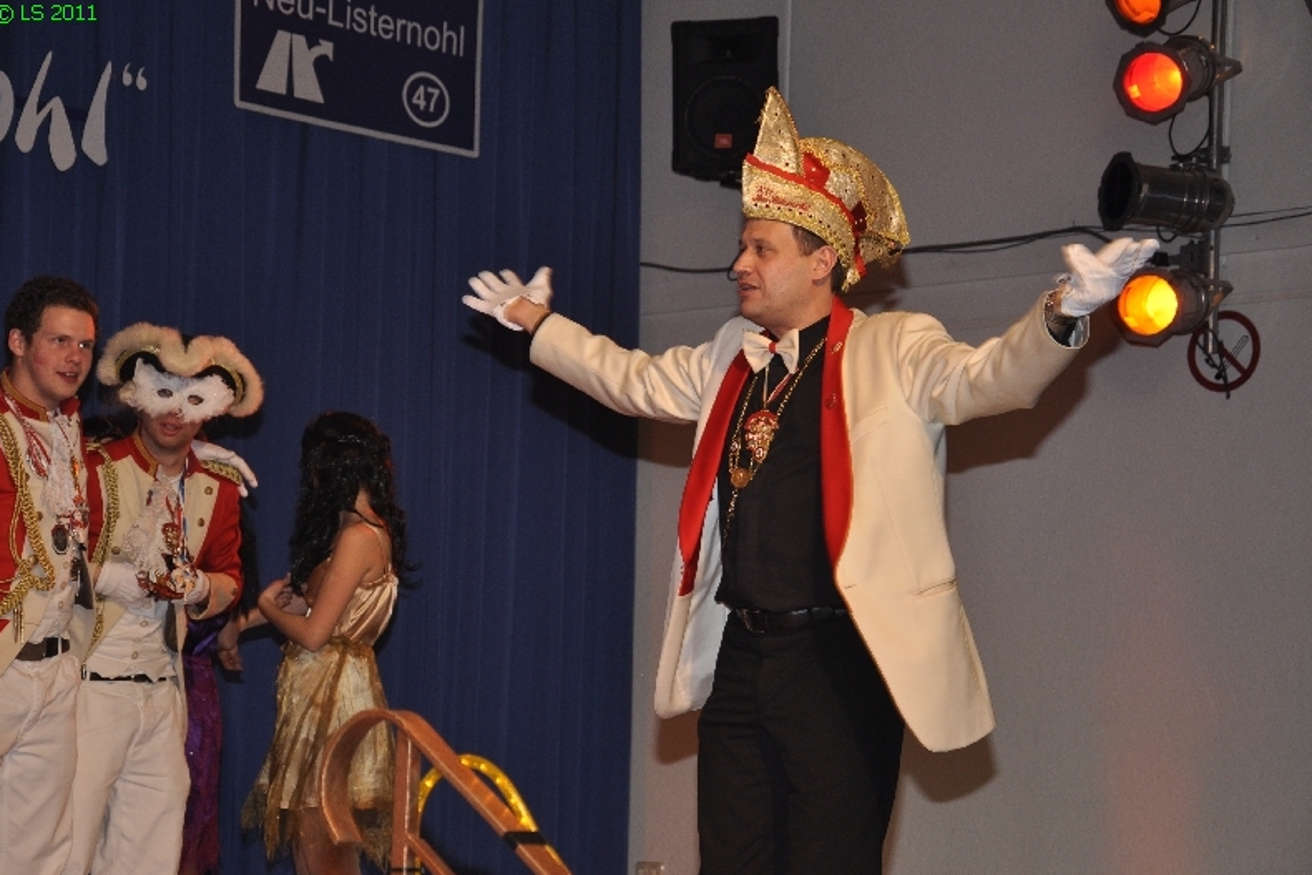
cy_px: 439
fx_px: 3207
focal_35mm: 88
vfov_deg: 15.5
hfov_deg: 23.1
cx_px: 659
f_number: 5
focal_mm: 58
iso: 400
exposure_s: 1/60
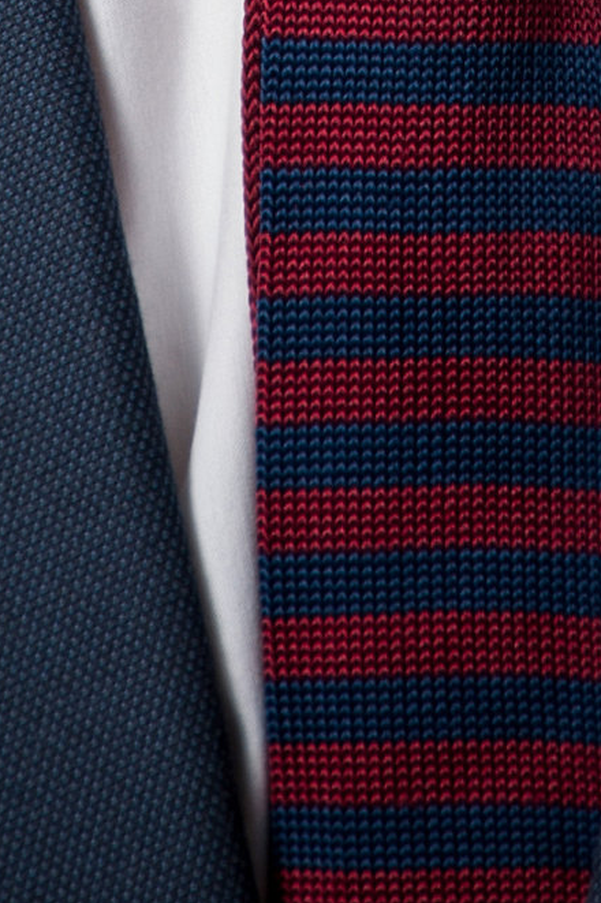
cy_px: -1331
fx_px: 40958
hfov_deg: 0.8
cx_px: 427
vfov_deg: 1.3
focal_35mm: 1634
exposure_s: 1/125
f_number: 6.3
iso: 100
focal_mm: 300
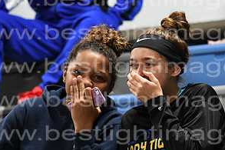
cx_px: 147
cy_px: 118
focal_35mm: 550
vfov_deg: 2.5
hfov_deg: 3.8
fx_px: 3435
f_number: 3.5
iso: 5000
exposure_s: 1/640
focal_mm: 185
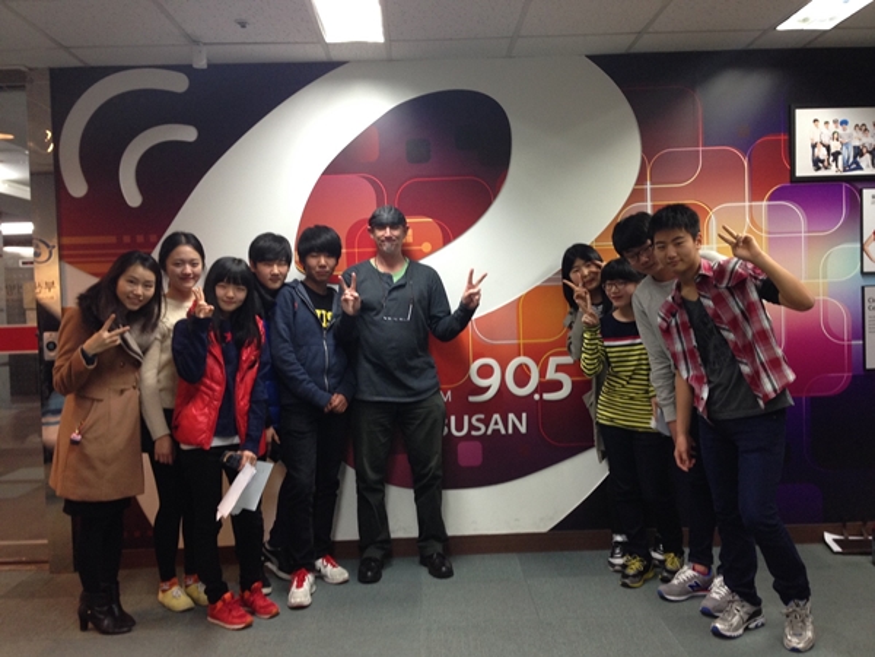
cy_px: 328
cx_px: 438
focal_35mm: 33
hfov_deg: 55.4
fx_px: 834
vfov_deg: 42.9
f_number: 2.4
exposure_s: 1/20
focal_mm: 4.12
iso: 100
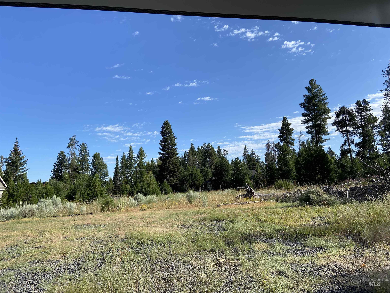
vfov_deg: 53.1
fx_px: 293
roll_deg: +2.6
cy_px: 146
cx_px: 195
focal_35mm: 26
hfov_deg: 67.3
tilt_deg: +9.1
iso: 32
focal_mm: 4.25
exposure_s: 1/2268
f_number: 1.8
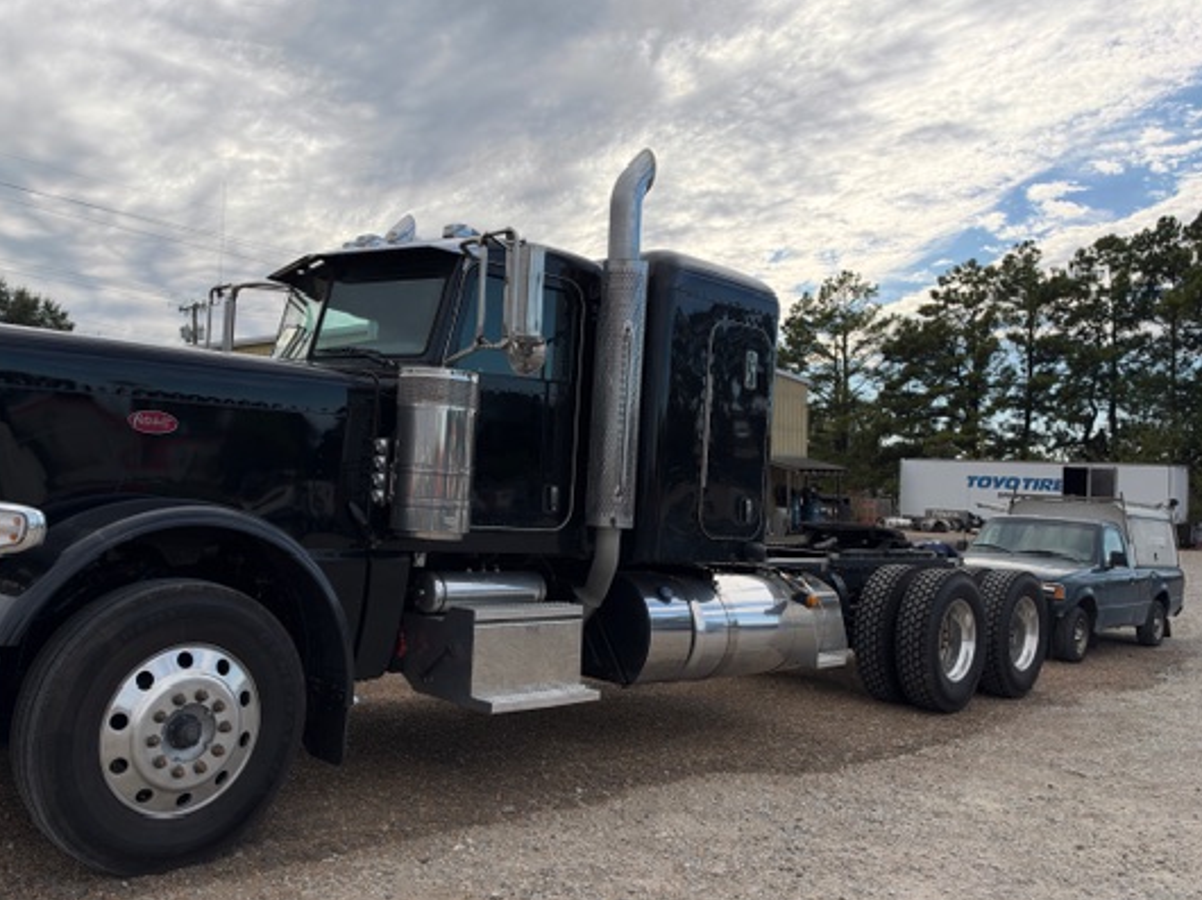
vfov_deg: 48.2
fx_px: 1007
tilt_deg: +2.2
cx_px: 488
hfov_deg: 61.2
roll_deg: -1.1
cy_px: 458
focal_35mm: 29
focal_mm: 6.93
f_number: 1.8
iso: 100
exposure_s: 1/5587
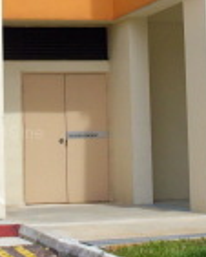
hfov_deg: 11.0
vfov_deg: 13.3
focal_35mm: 141
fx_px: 1073
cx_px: 75
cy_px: -47
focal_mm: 6.2
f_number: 5.6
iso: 80
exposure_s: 1/500
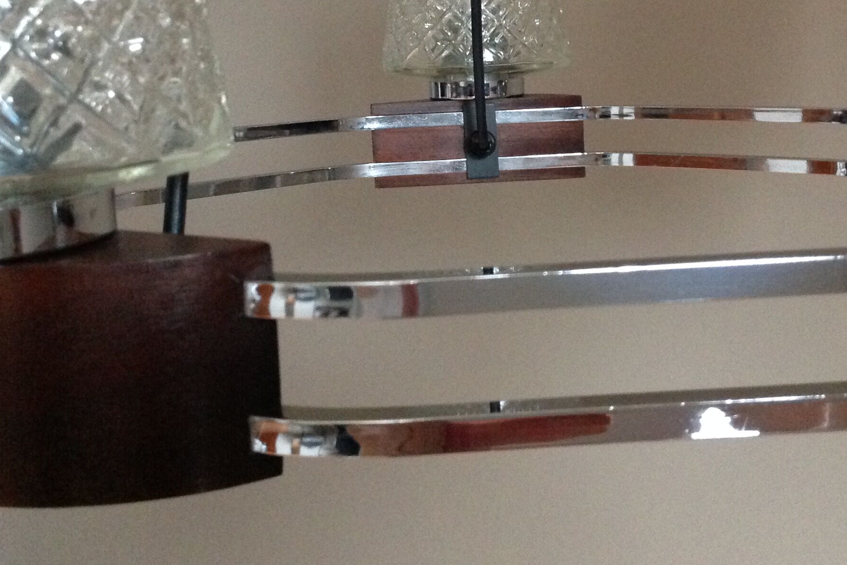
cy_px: 132
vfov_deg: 25.2
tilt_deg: -6.0
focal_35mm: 53
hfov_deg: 37.5
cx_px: 471
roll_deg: +3.0
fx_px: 1247
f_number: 2.4
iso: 500
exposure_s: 1/15
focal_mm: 4.28
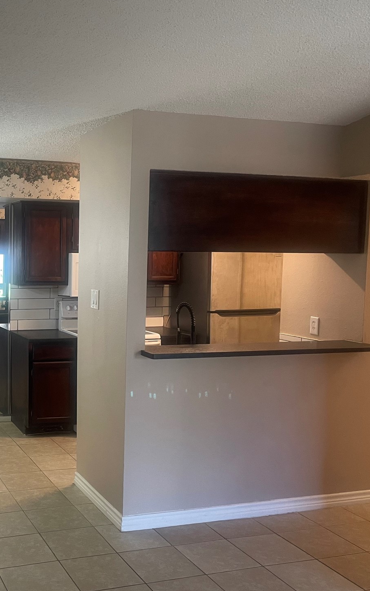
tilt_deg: -6.4
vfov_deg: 50.4
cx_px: 26
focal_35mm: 39
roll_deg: +0.2
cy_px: 311
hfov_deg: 31.0
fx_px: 629
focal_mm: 4.2
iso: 125
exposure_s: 1/60
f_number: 1.6
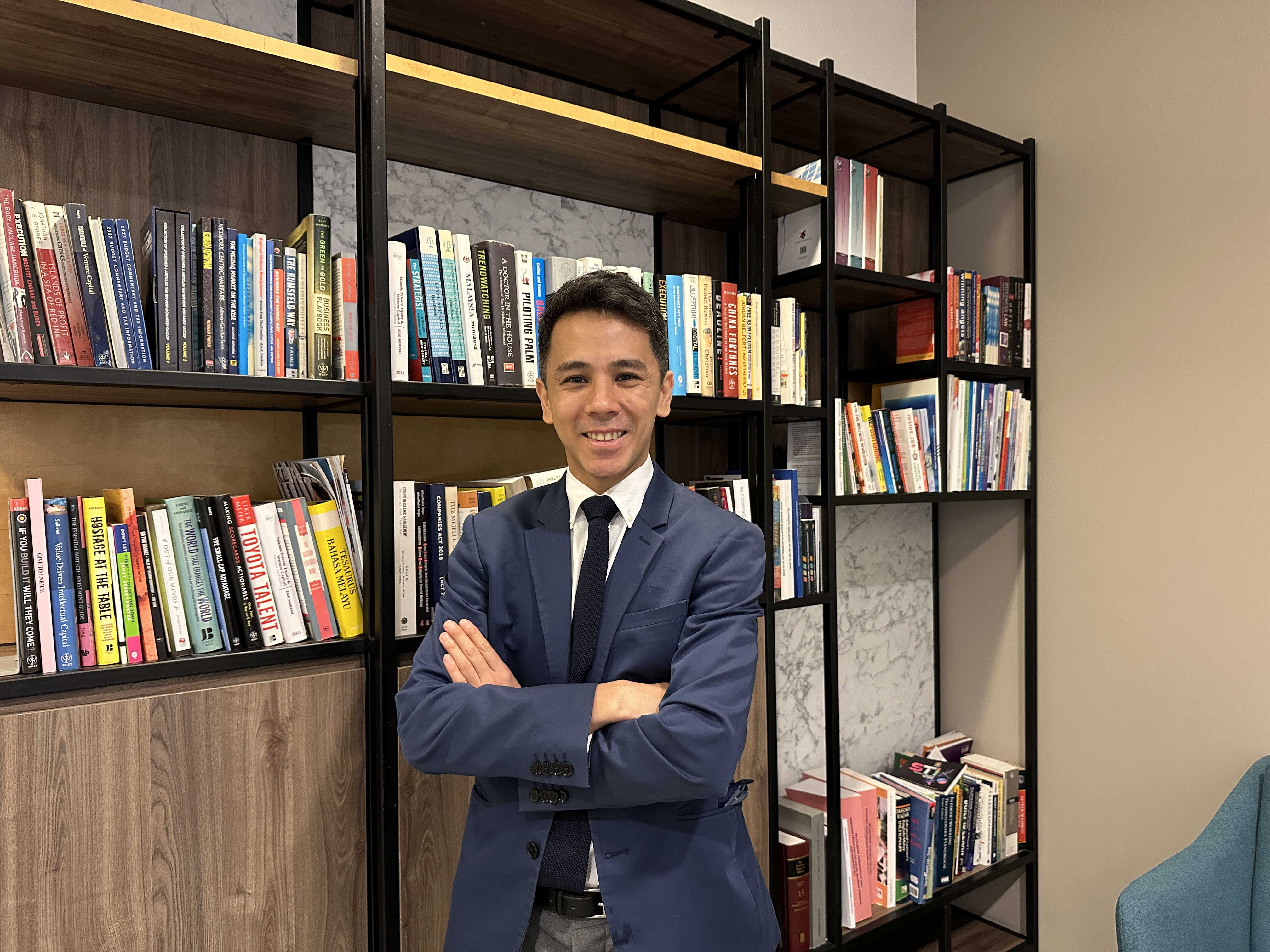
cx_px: 635
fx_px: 881
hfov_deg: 71.6
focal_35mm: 24
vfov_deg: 56.8
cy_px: 476
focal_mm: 6.86
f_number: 1.78
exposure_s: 1/50
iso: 500
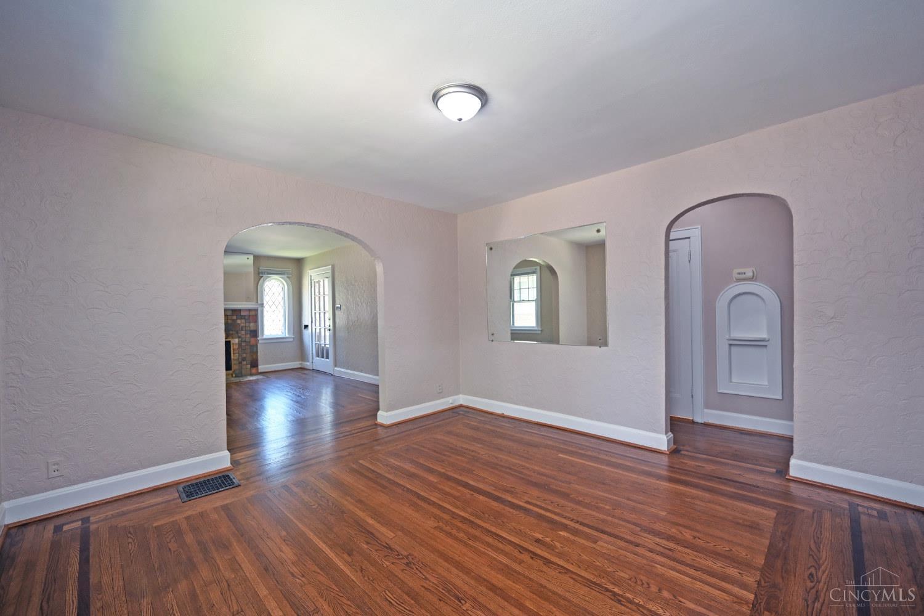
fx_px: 359
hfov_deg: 104.3
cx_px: 462
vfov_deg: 81.2
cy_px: 308
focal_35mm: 14
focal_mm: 14
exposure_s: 1/60
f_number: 4
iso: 450
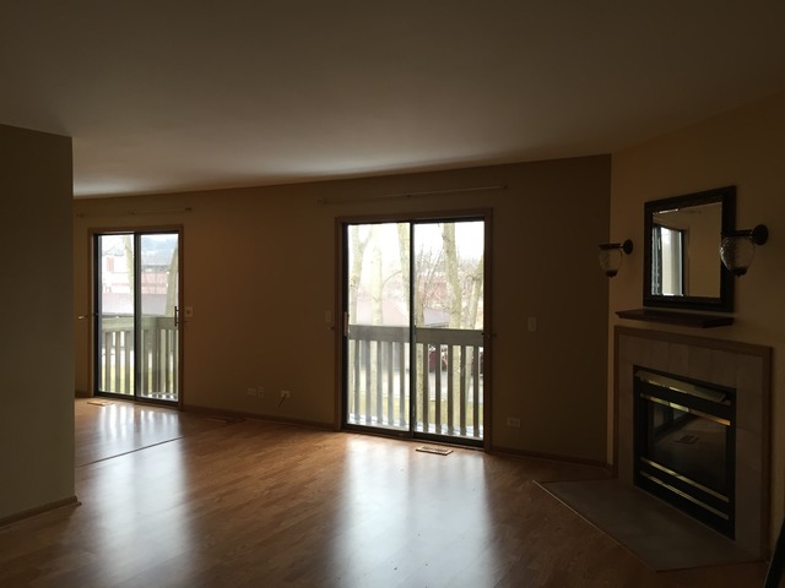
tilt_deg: -0.7
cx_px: 392
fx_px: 658
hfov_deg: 61.7
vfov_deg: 48.2
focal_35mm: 29
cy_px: 294
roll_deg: +1.2
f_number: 2.2
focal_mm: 4.15
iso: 32
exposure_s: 1/40
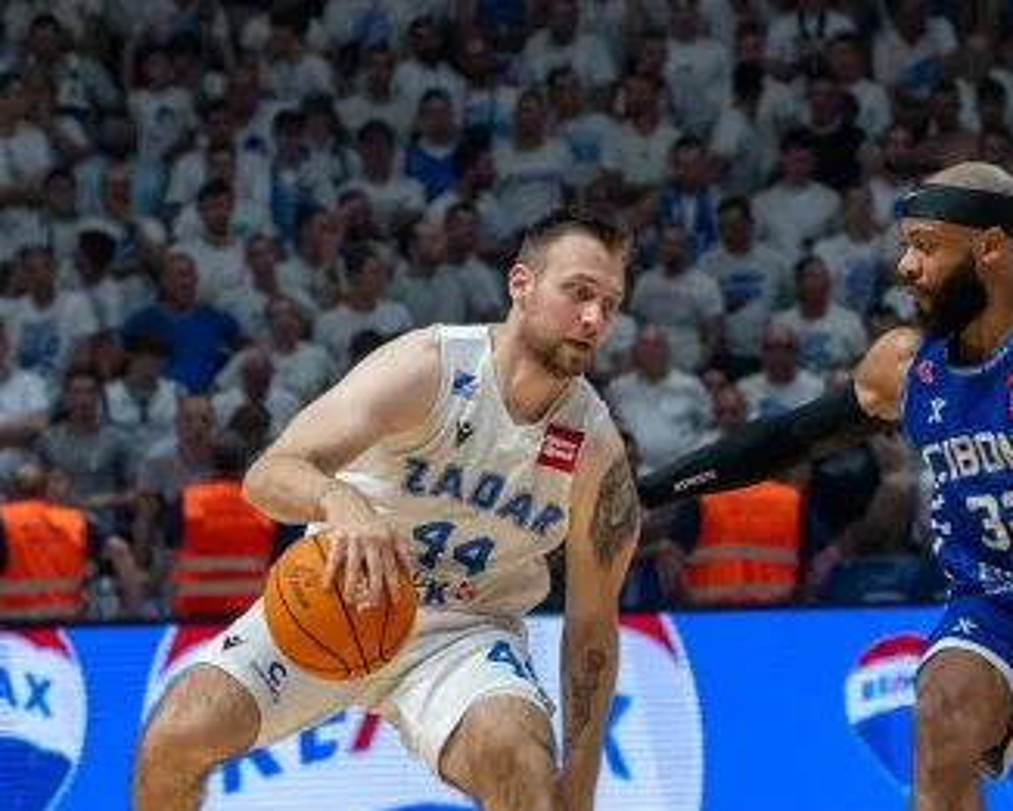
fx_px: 4588
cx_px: 783
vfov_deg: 10.1
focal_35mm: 153
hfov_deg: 12.6
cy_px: 539
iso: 640
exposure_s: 1/800
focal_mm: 70
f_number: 2.8
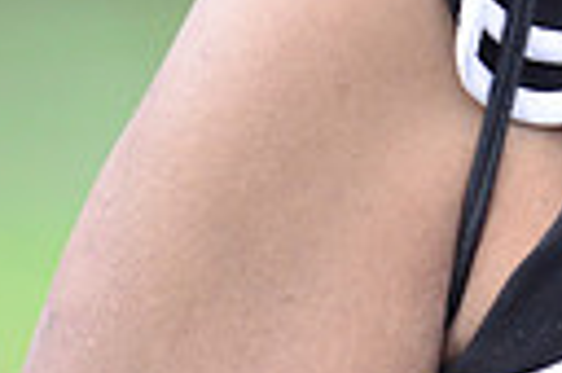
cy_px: -443
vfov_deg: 1.1
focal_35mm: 1257
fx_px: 19602
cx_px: 1098
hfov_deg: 1.6
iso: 800
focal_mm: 185
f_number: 2.8
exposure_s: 1/320
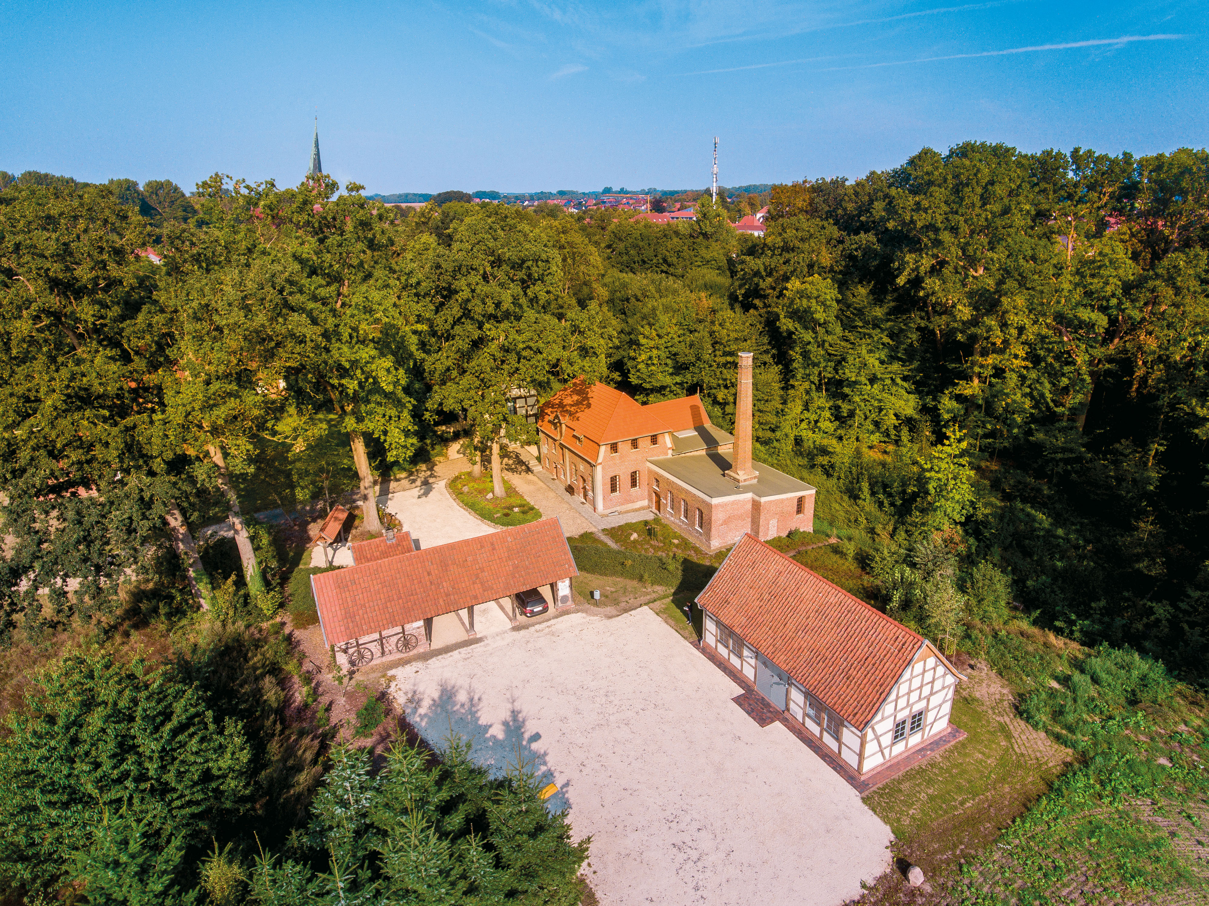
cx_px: 604
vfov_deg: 65.9
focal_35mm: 20
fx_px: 698
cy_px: 453
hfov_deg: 81.8
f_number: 2.8
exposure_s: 1/800
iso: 100
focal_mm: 3.61
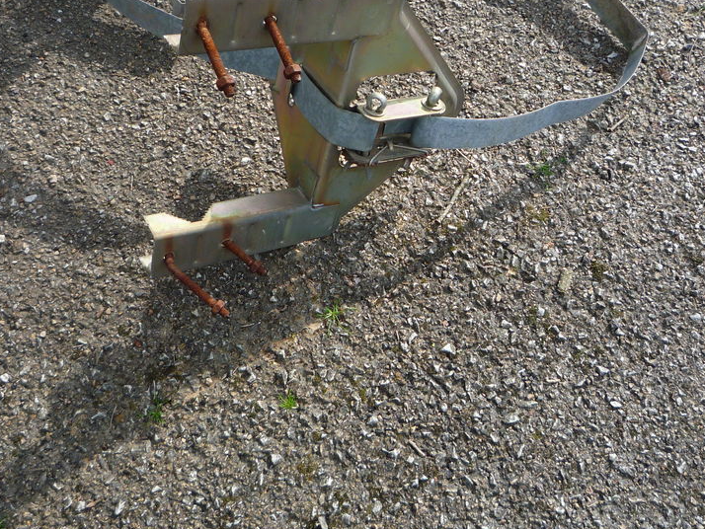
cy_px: 185
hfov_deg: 44.8
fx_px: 856
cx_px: 375
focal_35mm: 42
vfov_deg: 34.1
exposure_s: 1/250
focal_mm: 5.2
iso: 100
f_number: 4
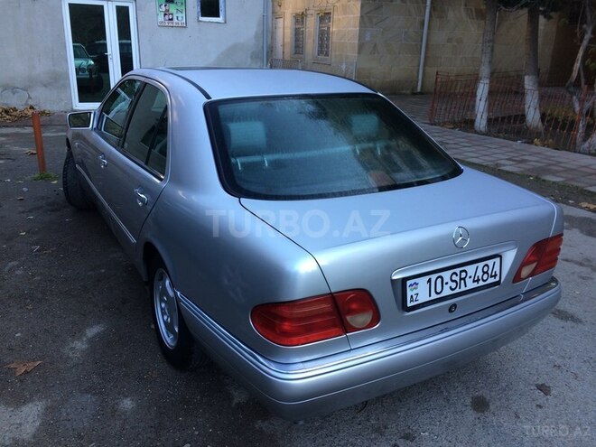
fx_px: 499
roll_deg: -1.2
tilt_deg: -18.0
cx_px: 298
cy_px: 224
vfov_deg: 48.2
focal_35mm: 29
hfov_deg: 61.7
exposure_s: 1/121
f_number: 2.2
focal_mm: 4.15
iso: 32
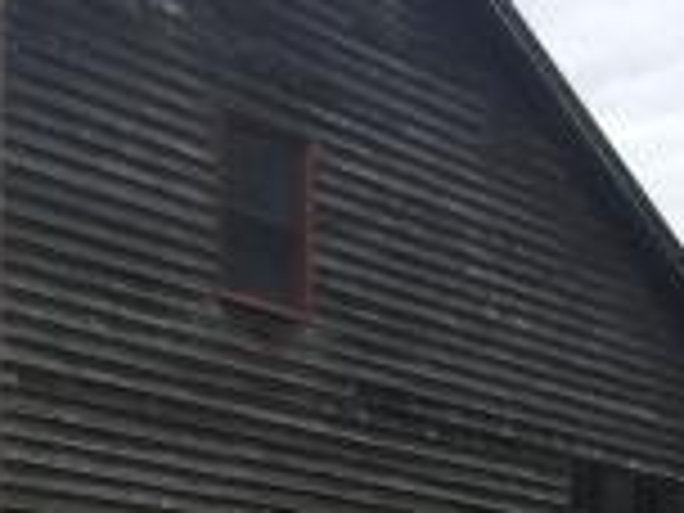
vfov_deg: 12.8
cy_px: 691
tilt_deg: +3.0
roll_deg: +0.6
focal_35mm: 111
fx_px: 2193
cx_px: -297
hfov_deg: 16.4
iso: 32
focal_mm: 4.15
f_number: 2.2
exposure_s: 1/120
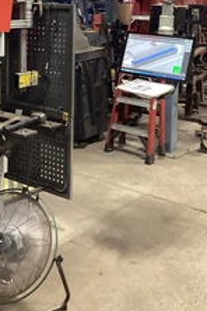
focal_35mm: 58
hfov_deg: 23.2
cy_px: 52
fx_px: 500
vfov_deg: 33.3
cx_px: 62
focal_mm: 3.3
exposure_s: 1/60
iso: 250
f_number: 2.4
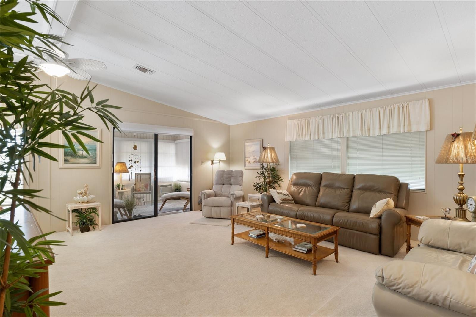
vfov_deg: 66.5
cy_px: 158
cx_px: 238
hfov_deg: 89.1
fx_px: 242
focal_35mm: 18
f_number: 8
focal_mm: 12.2
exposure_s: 1
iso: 250
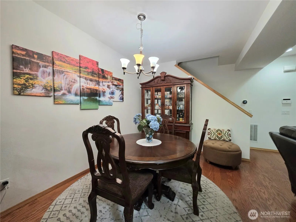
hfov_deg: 106.2
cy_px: 111
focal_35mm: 13
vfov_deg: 89.9
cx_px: 148
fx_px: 111
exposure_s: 1/120
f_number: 1.9
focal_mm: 2.2
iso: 250
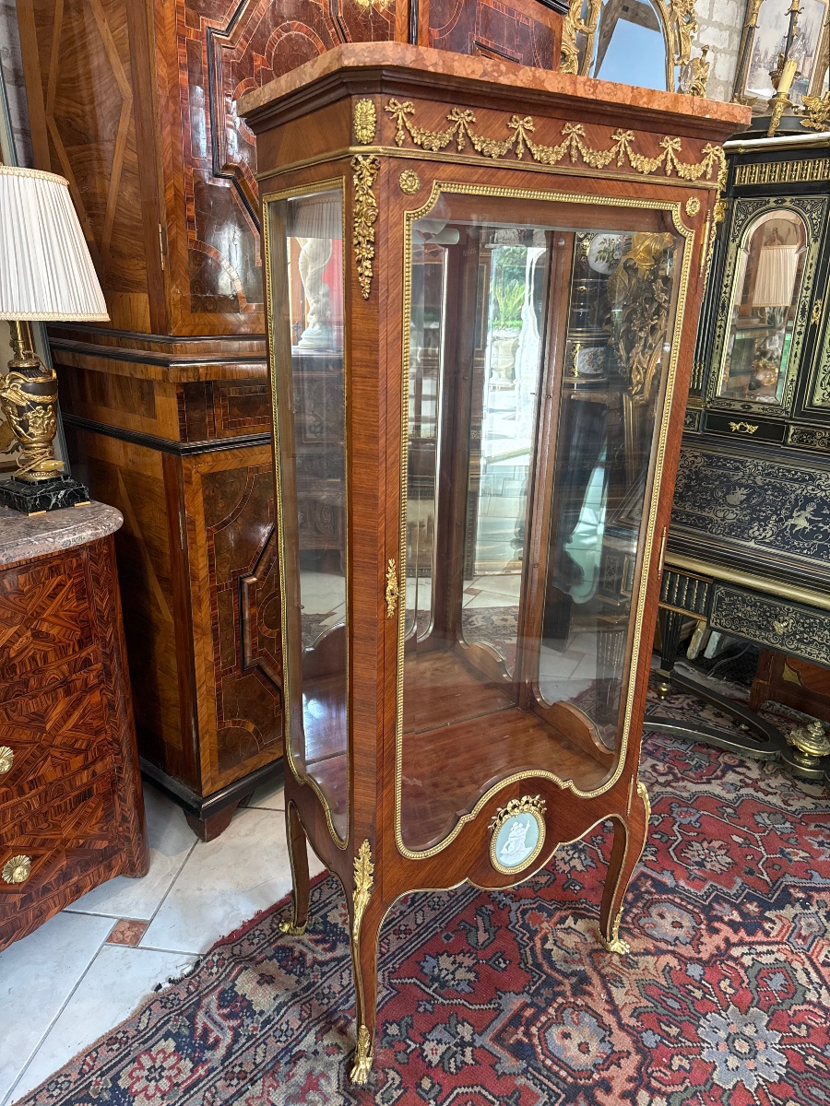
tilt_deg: -18.8
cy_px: 553
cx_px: 415
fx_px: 767
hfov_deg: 56.8
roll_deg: -1.8
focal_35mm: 24
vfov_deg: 71.6
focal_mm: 6.76
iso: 400
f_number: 1.78
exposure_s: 1/100
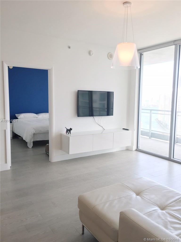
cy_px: 121
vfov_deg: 61.7
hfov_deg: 48.2
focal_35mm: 29
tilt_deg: -7.0
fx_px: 202
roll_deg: -1.5
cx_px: 90
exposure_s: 1/120
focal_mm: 4.15
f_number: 2.2
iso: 32
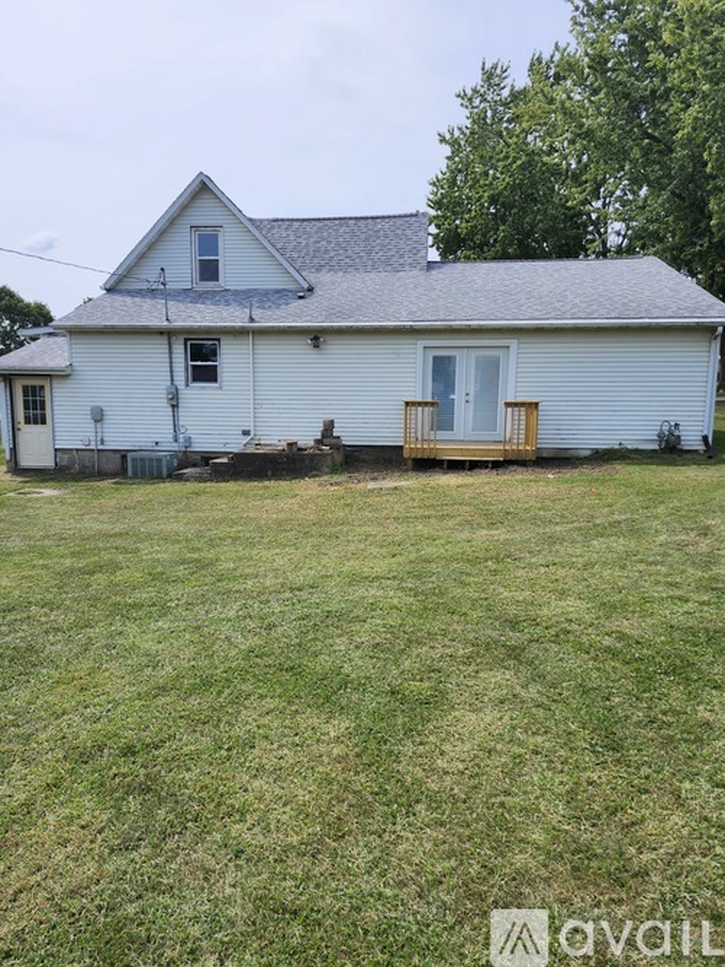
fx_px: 642
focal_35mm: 23
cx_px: 362
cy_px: 484
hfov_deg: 58.9
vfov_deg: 73.9
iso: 25
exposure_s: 1/2308
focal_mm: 5.54
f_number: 1.8
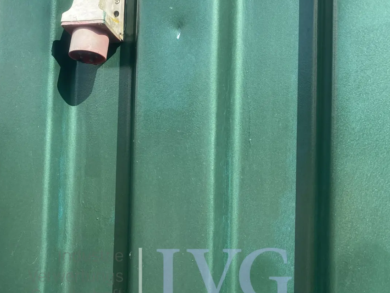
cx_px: 80
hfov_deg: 38.9
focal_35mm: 47
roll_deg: -1.6
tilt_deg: +7.6
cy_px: 91
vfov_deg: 30.6
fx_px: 530
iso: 32
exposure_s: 1/1103
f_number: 1.8
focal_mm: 4.25
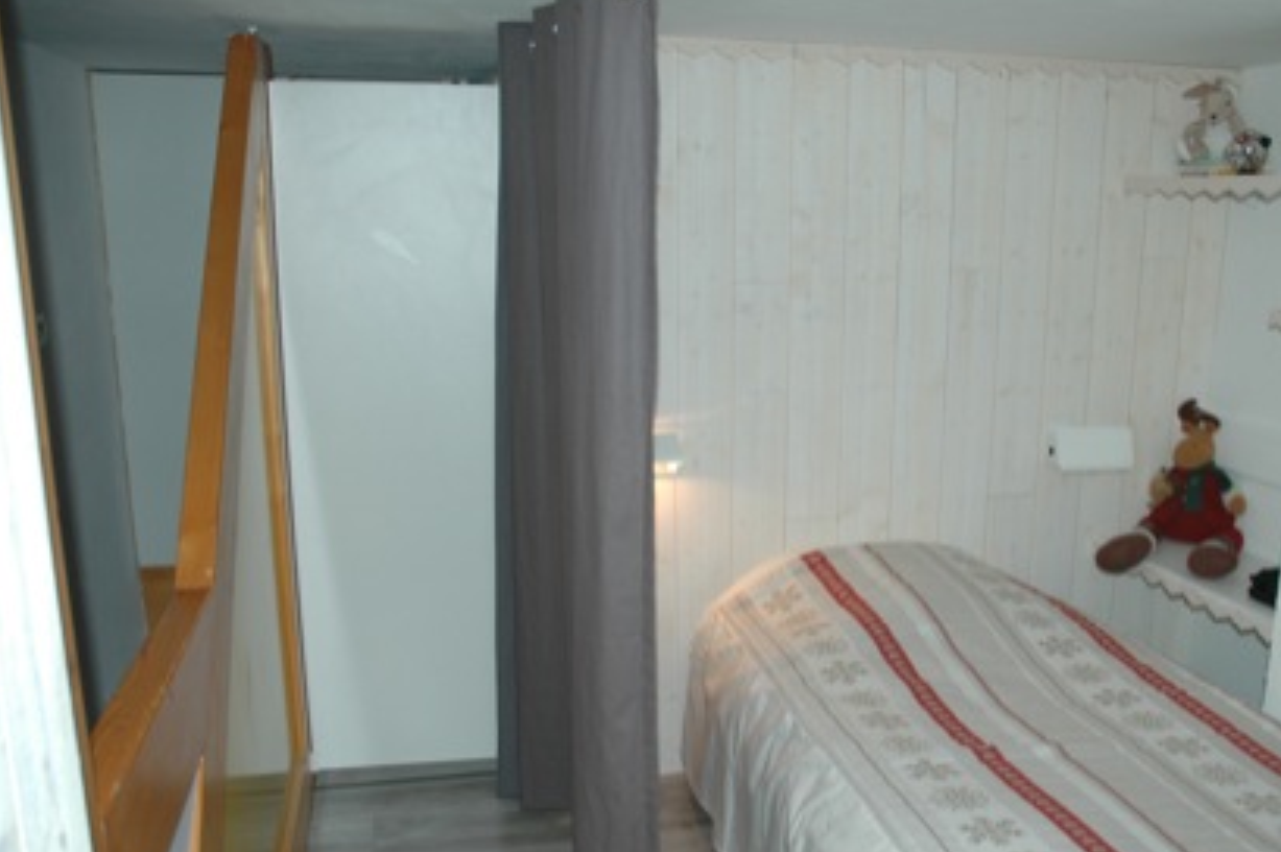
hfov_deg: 57.1
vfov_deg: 39.8
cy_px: 504
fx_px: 1173
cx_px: 717
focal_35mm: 33
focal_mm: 18
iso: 200
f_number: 3.5
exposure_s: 1/60
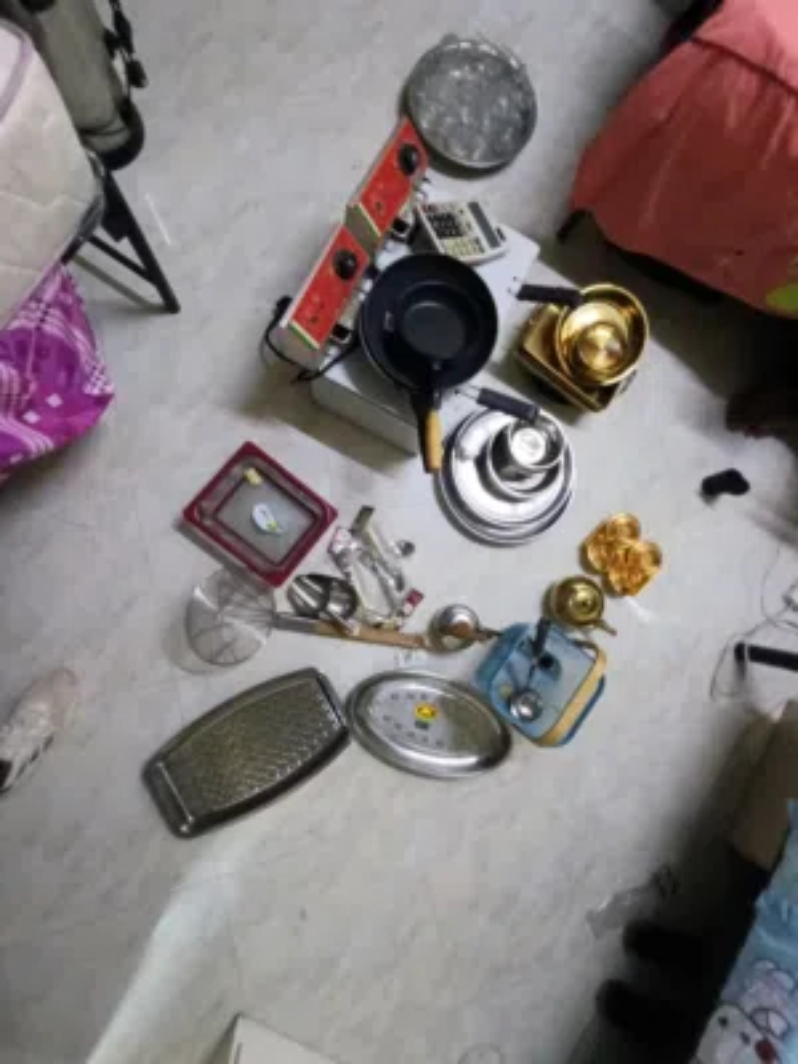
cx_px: 399
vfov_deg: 94.5
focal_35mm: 16
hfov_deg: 78.1
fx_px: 492
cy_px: 532
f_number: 2.2
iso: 1600
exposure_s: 1/20
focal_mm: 1.65
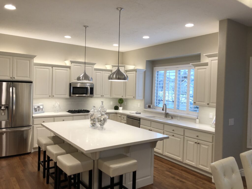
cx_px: 126
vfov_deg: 49.7
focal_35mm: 28
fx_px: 204
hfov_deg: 63.4
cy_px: 94
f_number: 1.8
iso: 25
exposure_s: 1/30
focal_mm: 3.99
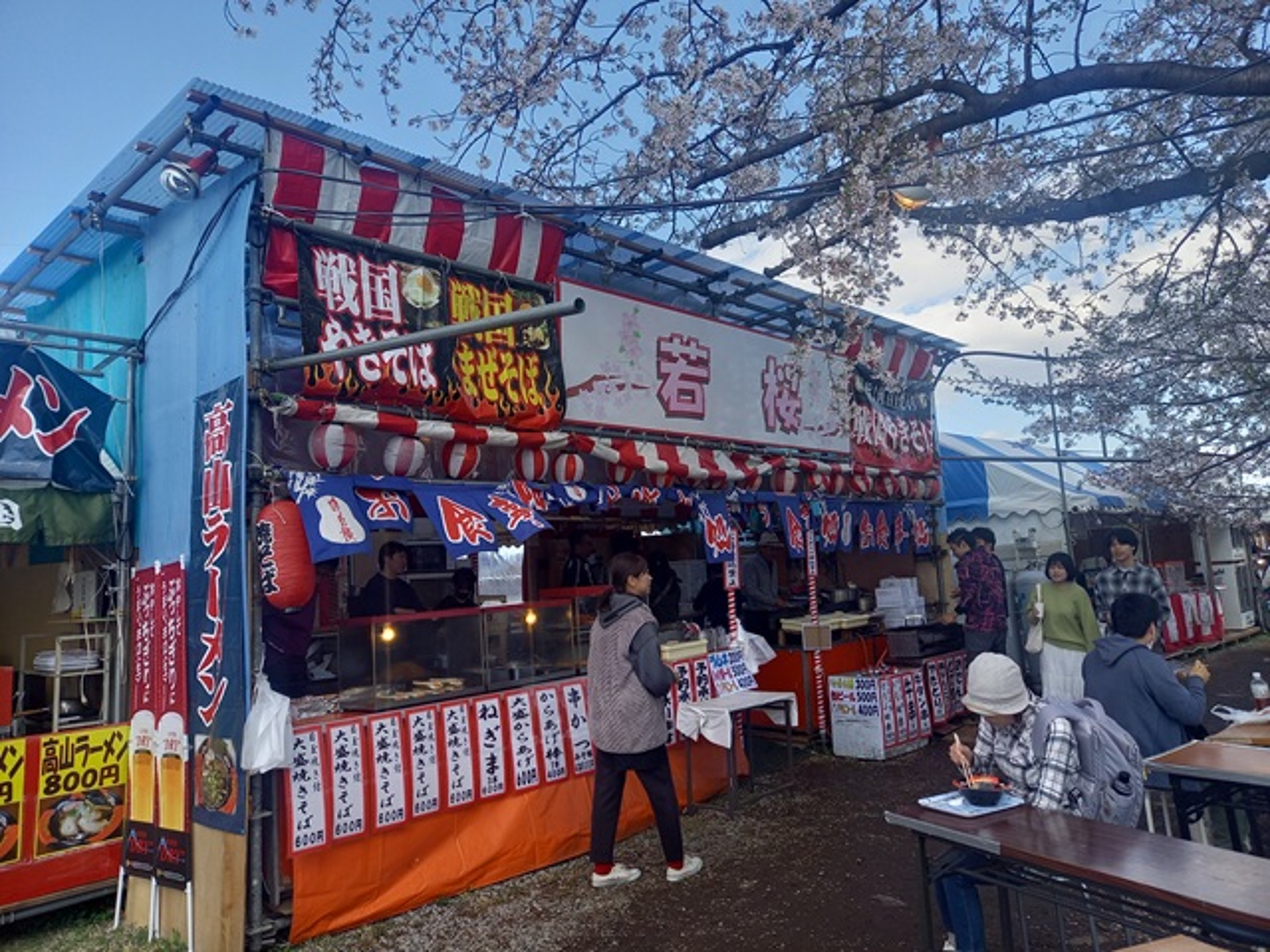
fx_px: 917
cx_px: 635
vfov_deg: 54.9
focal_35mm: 25
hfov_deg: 69.4
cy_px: 476
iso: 50
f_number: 1.8
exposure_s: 1/306
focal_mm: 4.65
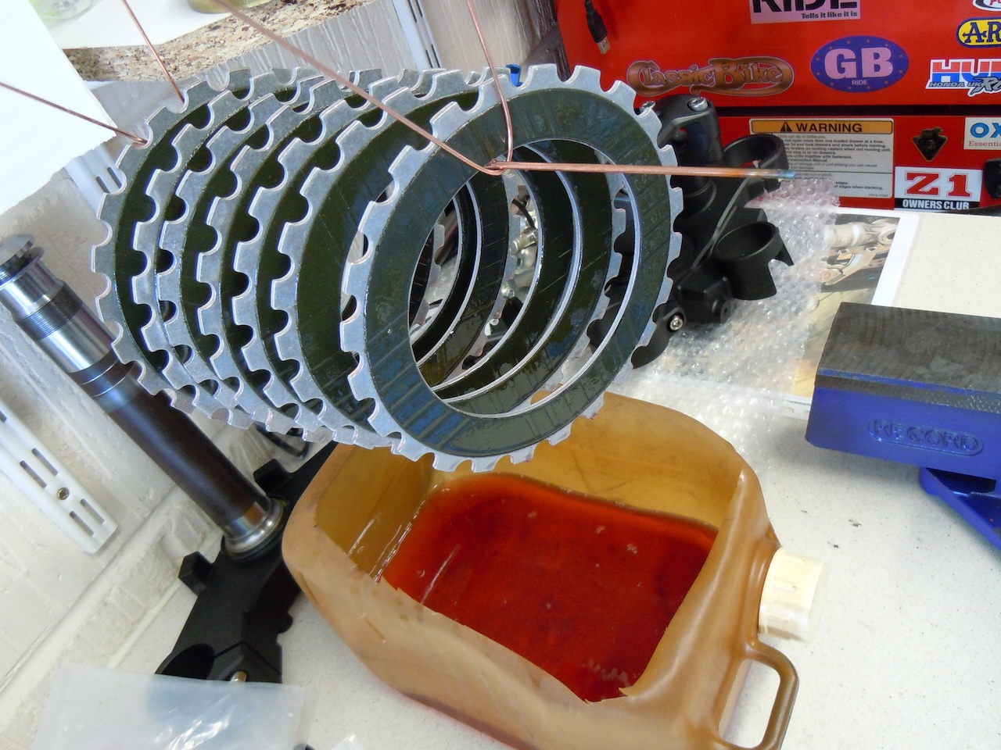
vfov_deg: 46.8
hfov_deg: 60.0
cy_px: 375
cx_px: 500
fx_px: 868
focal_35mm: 30
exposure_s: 1/25
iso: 400
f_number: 3.5
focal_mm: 5.4
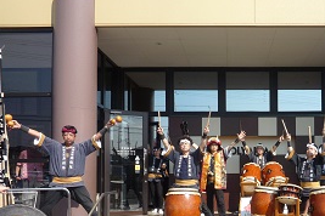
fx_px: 352
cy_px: 170
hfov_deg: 48.0
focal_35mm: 39
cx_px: 236
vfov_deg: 33.3
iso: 100
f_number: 4
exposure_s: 1/500
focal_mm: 4.4
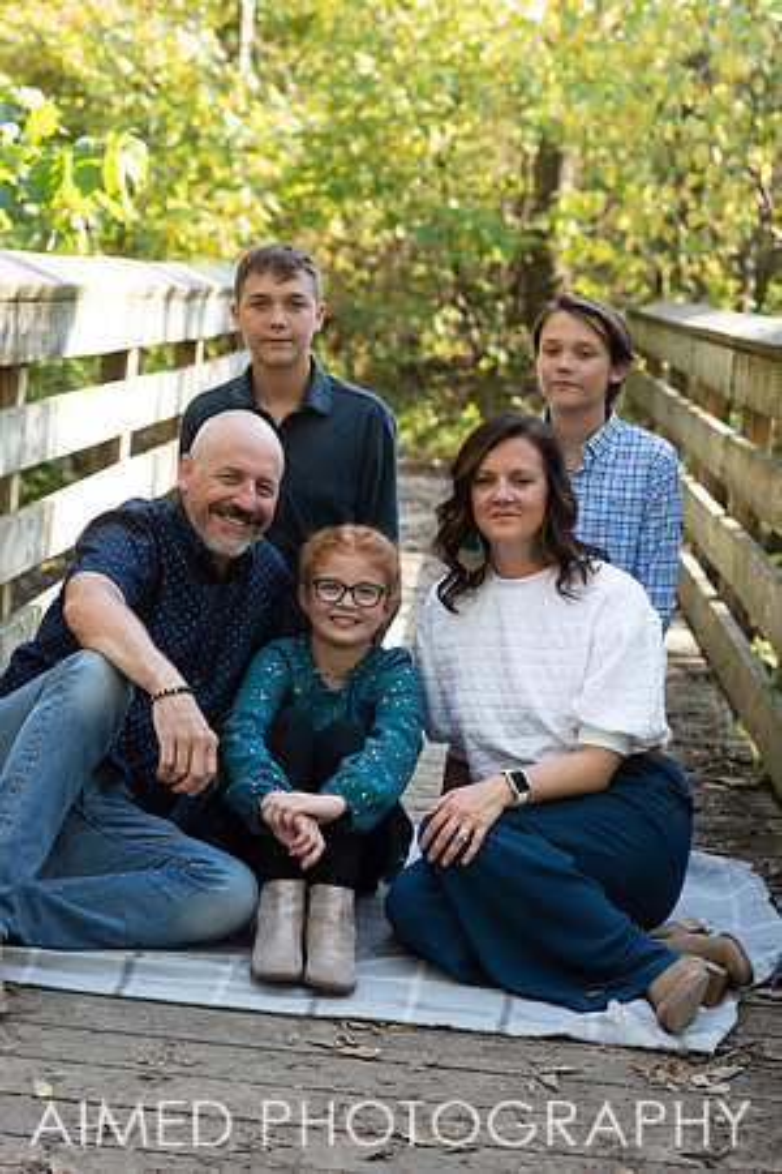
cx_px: 391
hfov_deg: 16.1
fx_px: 2769
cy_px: 587
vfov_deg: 23.9
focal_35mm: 85
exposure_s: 1/400
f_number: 5
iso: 1000
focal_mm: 85
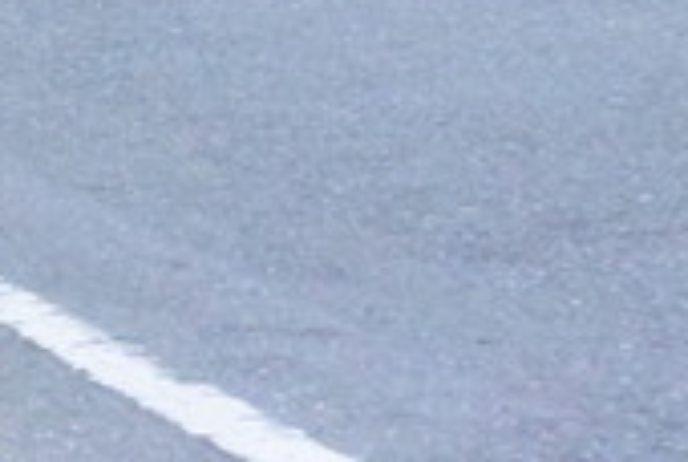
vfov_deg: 2.2
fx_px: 11831
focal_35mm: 618
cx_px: -425
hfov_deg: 3.3
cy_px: -492
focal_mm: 135
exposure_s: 1/2500
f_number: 13
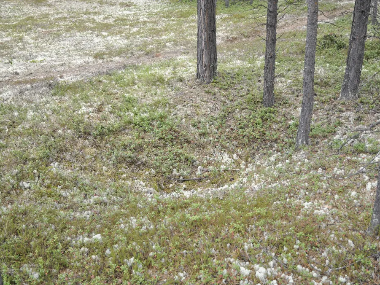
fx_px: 395
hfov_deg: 51.3
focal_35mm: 36
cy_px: 142
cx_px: 210
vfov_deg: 39.7
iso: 200
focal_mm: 22
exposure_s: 1/200
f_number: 4
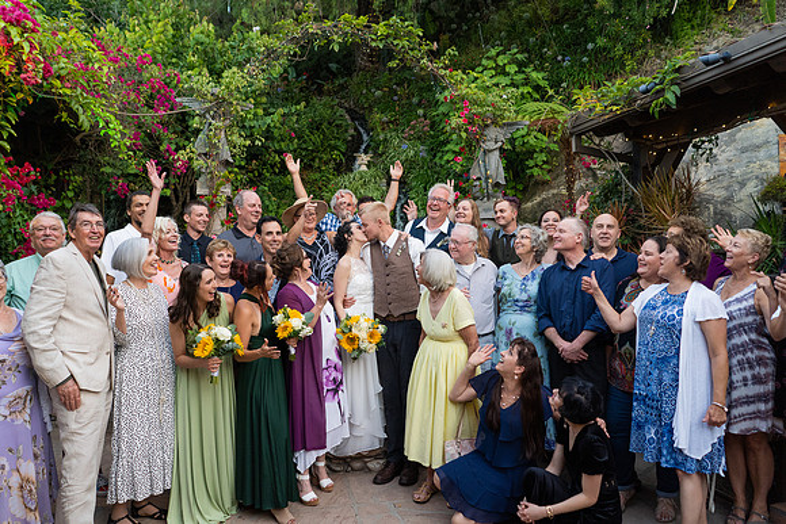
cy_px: 262
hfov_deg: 65.5
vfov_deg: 46.4
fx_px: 611
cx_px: 393
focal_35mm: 28
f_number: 3.2
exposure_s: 1/500
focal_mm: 28
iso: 500
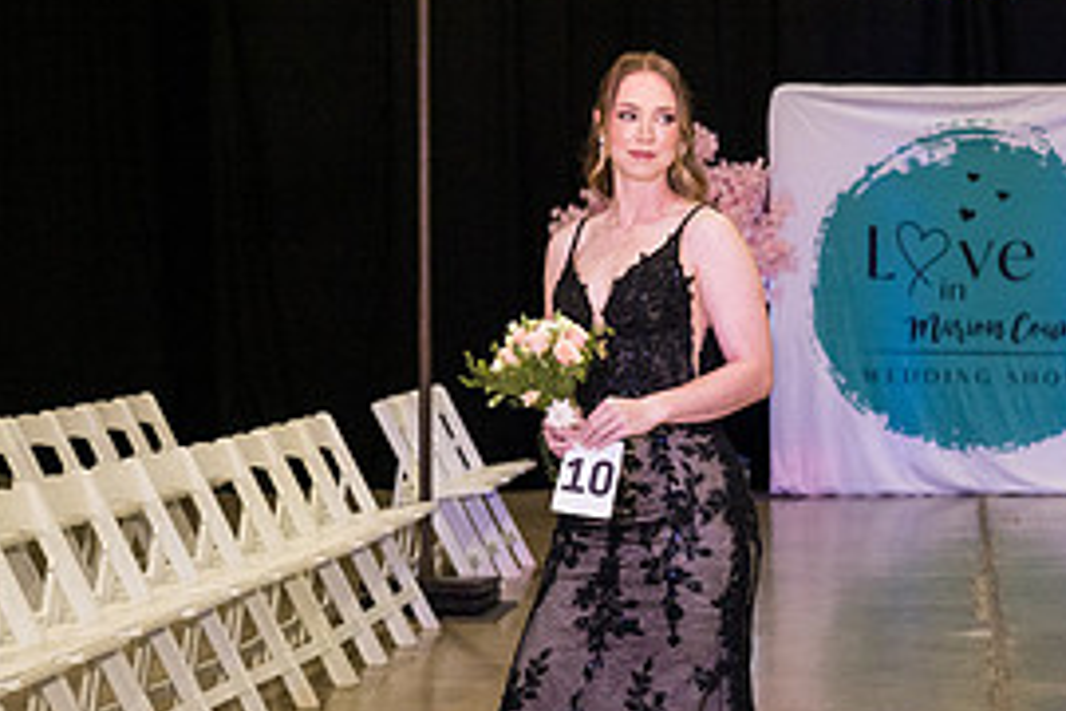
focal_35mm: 101
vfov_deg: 13.6
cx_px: 659
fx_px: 2990
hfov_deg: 20.2
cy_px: 326
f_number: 4
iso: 3200
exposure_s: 1/400
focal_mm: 47
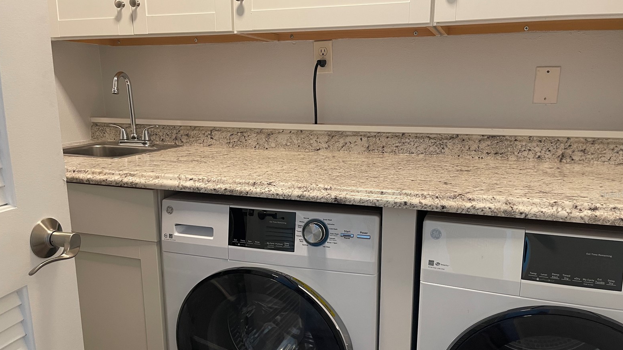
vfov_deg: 41.4
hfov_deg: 67.9
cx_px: 318
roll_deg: -0.3
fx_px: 463
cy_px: 194
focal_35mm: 28
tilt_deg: -13.0
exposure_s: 1/60
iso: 250
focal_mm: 5.1
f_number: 1.6
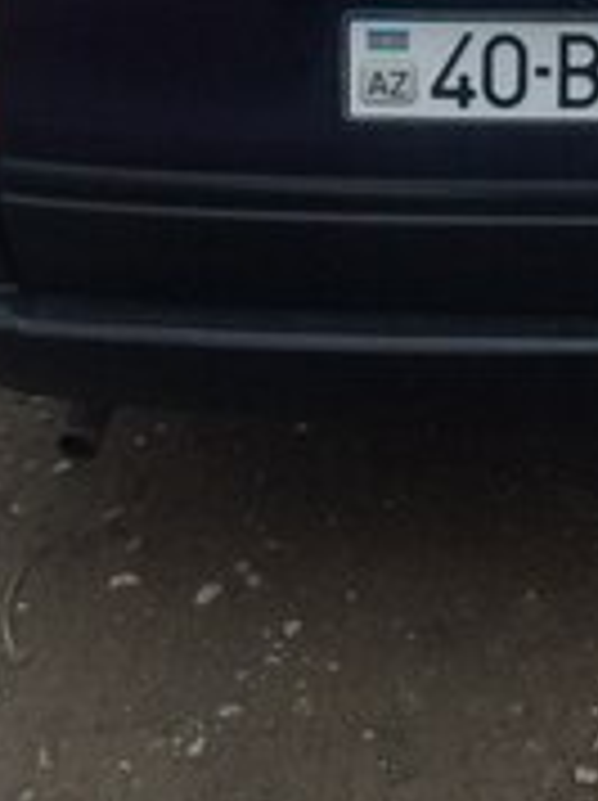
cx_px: 638
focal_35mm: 81
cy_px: -261
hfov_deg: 17.6
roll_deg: -1.2
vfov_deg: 21.6
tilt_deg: -14.8
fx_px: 1870
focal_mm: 4.15
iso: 100
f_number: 2.2
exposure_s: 1/33
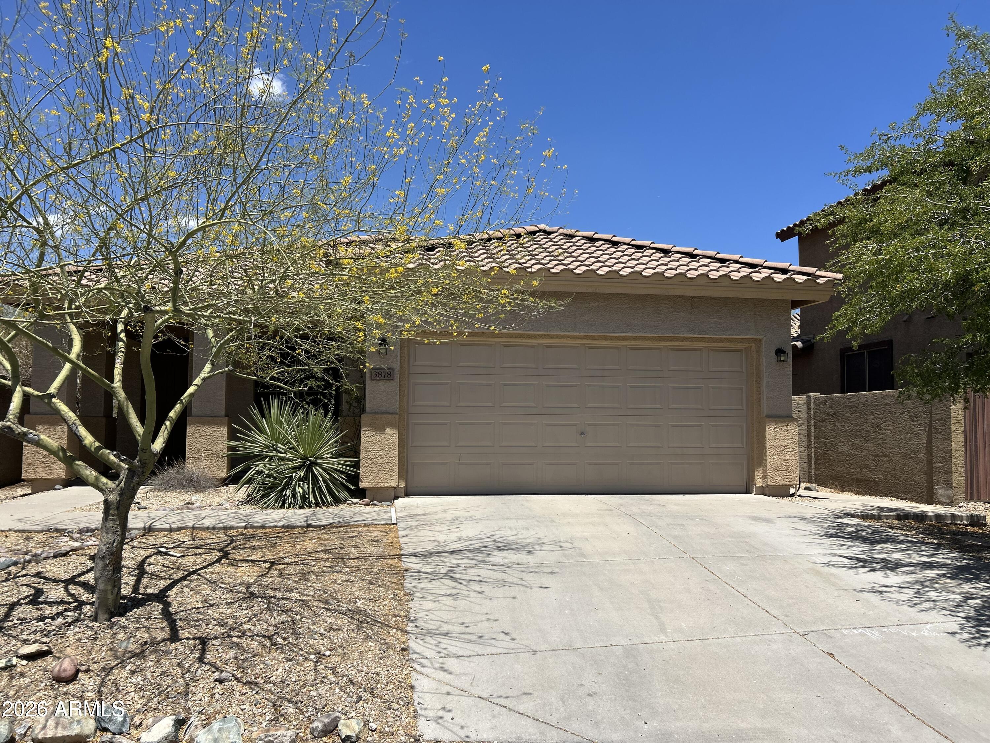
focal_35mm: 26
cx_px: 495
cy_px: 372
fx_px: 744
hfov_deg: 67.3
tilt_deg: +7.3
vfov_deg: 53.1
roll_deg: +0.1
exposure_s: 1/5319
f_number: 1.5
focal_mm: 5.7
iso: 50
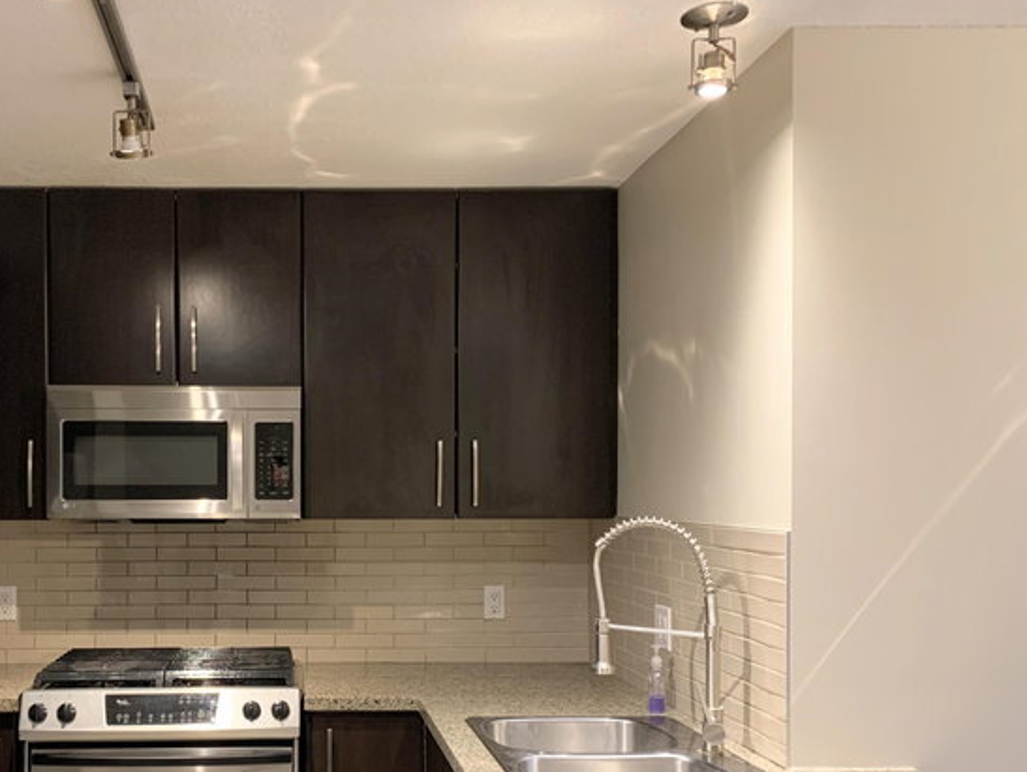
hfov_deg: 47.9
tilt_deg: +0.6
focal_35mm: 38
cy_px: 496
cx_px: 317
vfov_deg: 37.5
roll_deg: -0.4
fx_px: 1128
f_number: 1.8
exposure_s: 1/40
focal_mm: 4.25
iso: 320
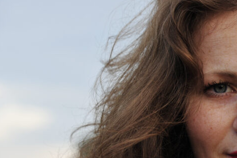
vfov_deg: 6.6
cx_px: 249
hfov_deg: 9.9
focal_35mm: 207
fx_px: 1362
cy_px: 97
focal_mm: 95
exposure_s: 1/320
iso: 400
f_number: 5.6
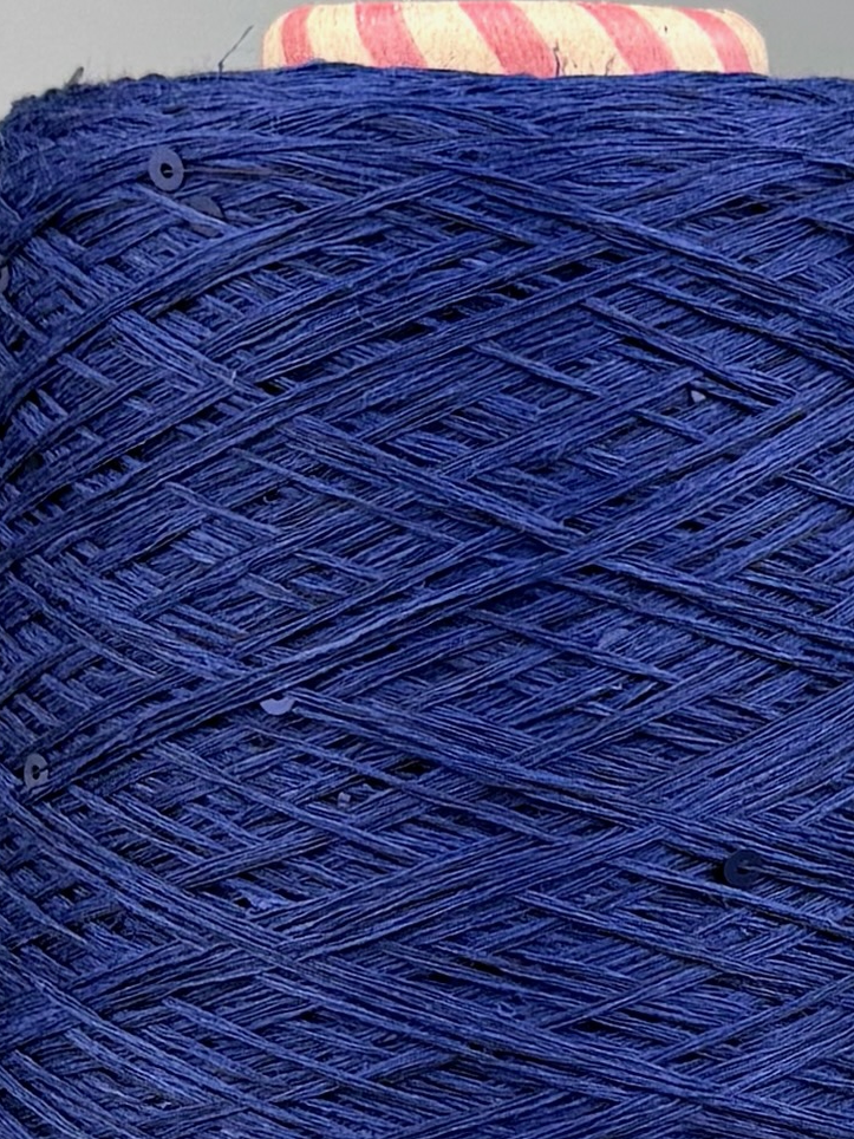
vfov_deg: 34.4
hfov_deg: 28.5
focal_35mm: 51
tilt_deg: -11.1
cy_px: 1115
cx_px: 515
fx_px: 1678
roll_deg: -0.6
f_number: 1.78
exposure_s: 1/831
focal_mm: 6.76
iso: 80
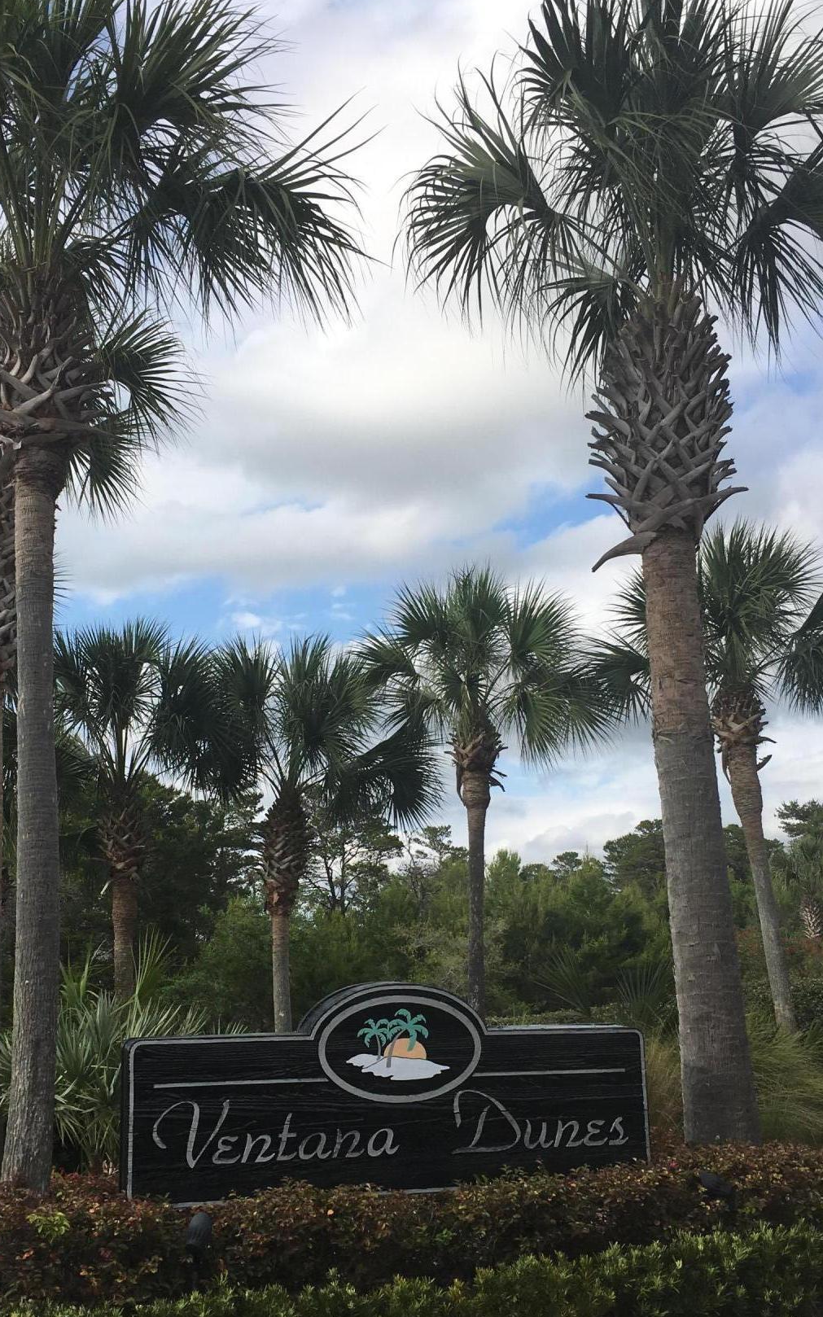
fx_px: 1364
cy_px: 742
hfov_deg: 33.5
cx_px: 353
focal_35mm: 38
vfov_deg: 51.4
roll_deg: +1.6
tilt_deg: +12.1
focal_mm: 4.15
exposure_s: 1/1570
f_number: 2.2
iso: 25
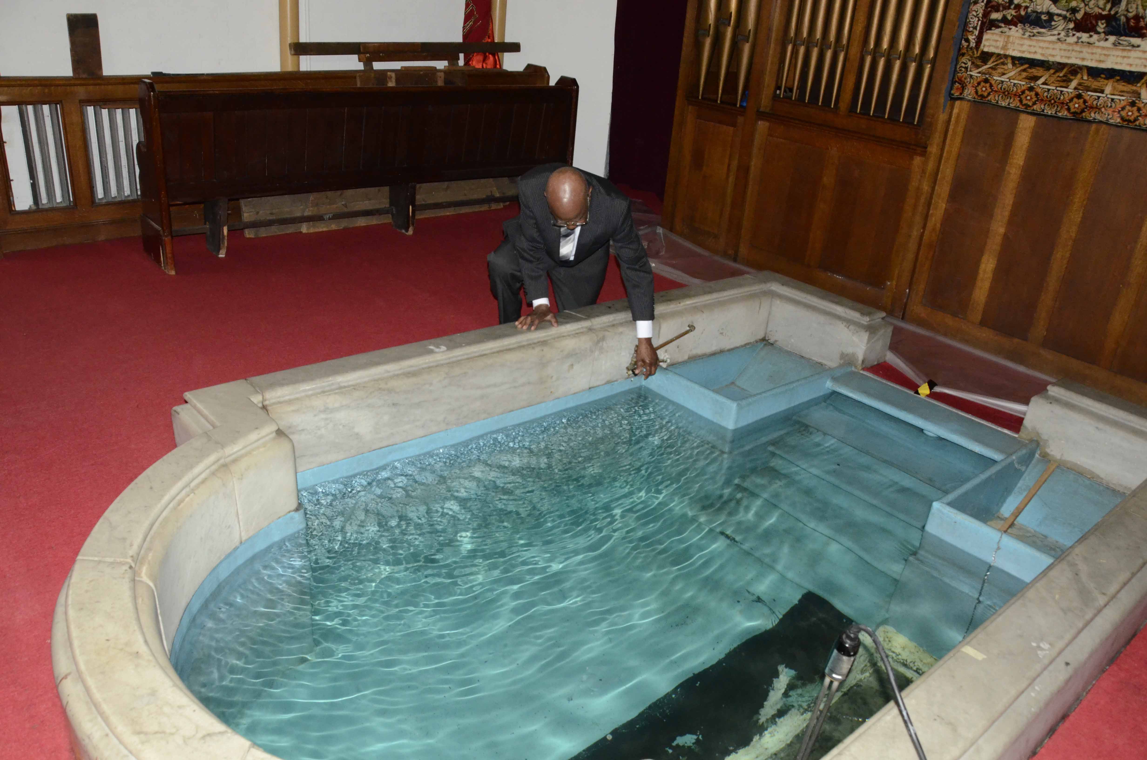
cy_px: 380
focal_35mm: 27
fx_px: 858
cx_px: 574
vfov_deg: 47.7
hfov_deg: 67.5
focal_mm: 18
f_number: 6.3
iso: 2500
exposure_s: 1/60
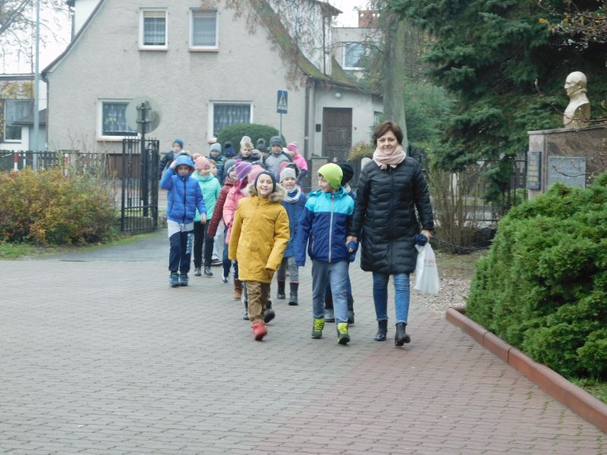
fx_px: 1596
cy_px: 228
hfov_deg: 21.5
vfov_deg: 16.2
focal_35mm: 91
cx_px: 304
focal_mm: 16.1
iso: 125
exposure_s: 1/30
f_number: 4.5
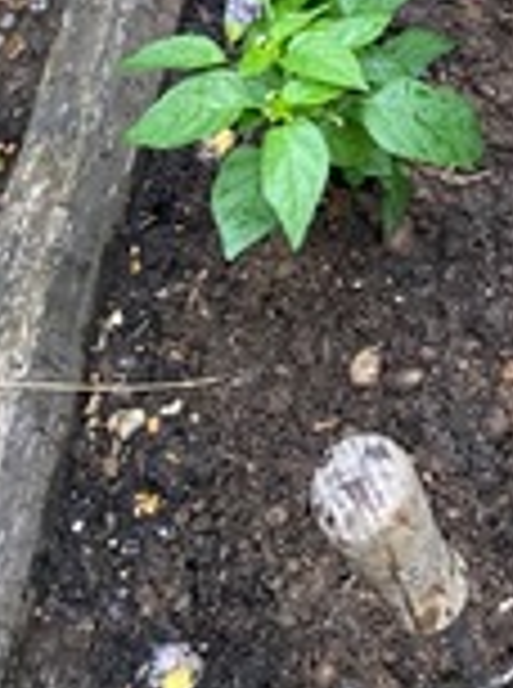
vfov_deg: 22.7
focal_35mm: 75
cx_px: 648
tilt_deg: -49.4
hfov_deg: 18.3
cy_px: -247
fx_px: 1488
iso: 500
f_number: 1.8
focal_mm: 4.25
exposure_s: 1/40
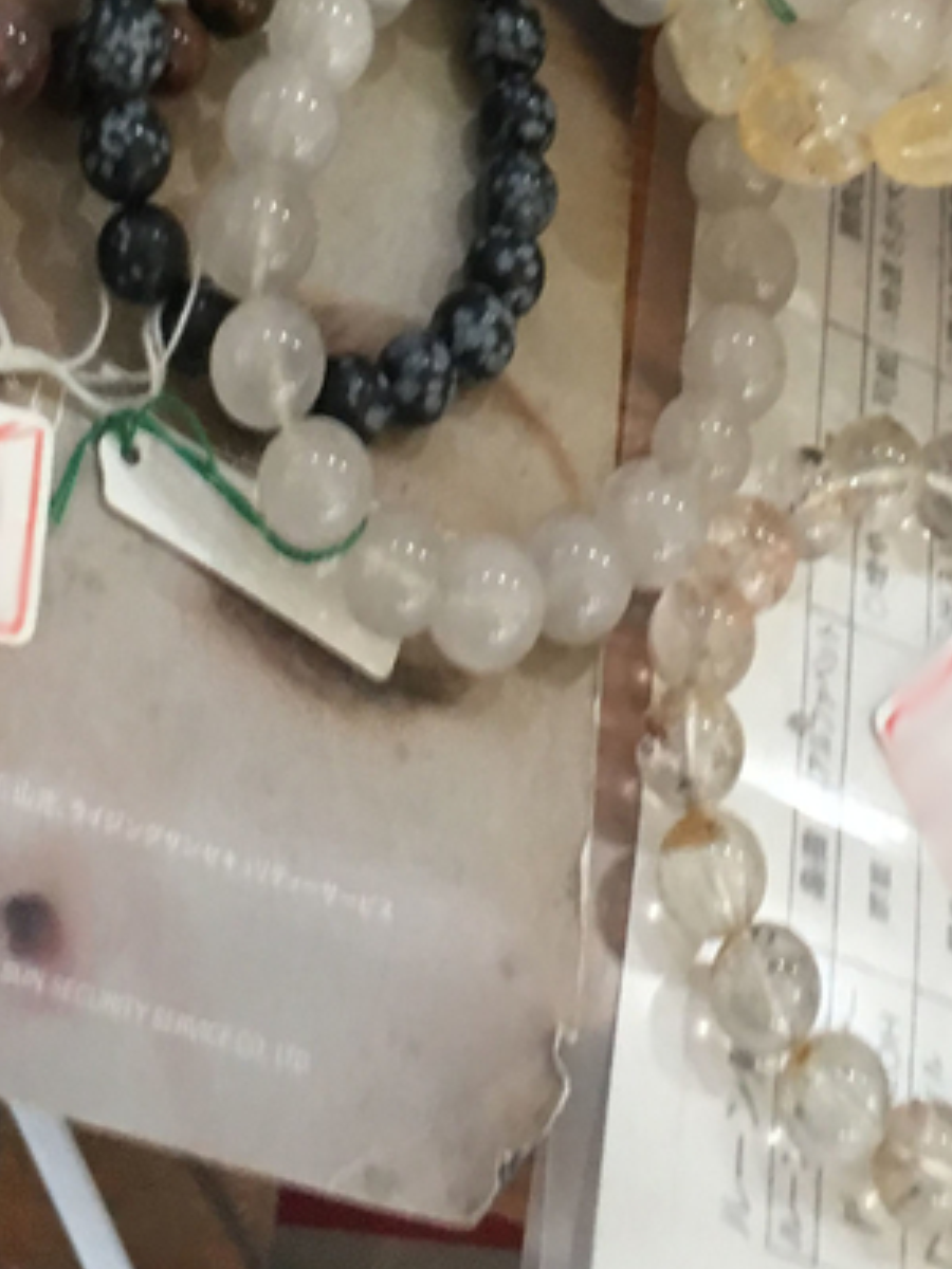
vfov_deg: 20.3
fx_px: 3190
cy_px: -447
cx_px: 685
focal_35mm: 87
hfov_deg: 16.9
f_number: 2.2
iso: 50
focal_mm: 4.15
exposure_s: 1/15
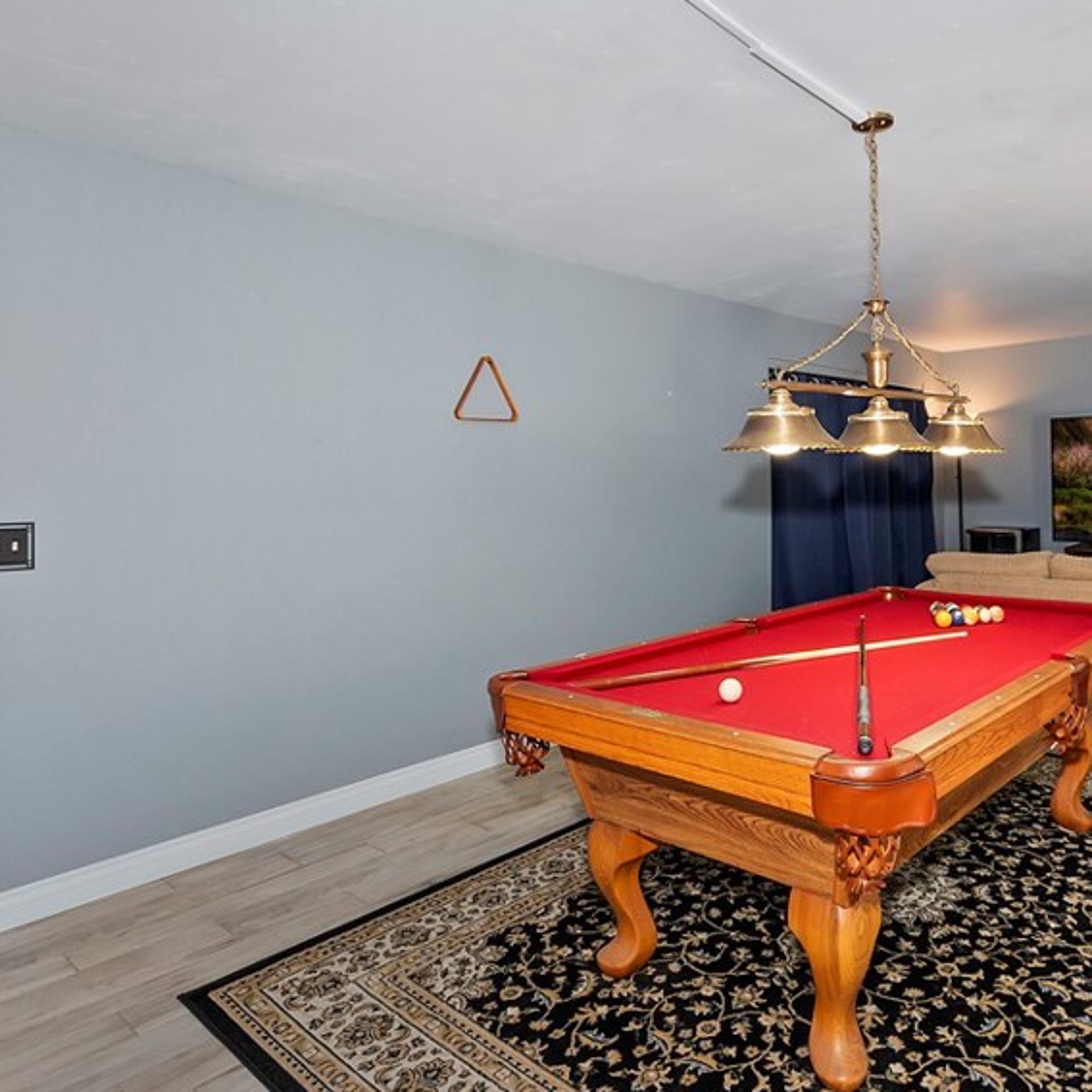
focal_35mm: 23
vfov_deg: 67.0
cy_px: 474
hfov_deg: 65.5
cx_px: 727
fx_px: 821
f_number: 8
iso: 400
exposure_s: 1/30
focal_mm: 10
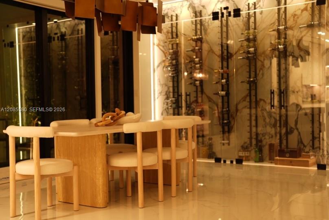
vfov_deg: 27.0
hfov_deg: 39.6
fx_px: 457
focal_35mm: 50
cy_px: 110
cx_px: 164
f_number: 2
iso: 64
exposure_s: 1/6
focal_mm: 50
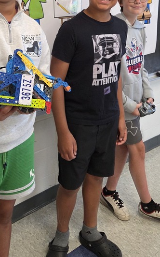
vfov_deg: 40.8
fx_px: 328
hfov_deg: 27.4
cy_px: 50
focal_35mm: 47
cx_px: 67
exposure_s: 1/120
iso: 160
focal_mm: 5.4
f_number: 1.8
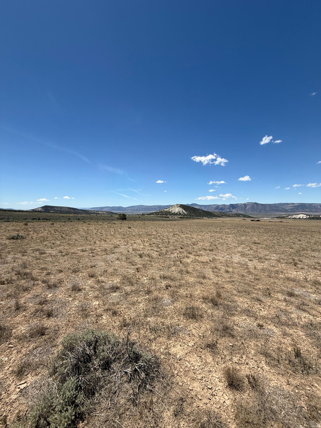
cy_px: 214
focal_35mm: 14
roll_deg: -0.1
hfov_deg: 85.7
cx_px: 160
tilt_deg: -0.4
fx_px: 173
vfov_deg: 102.1
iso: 50
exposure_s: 1/3460
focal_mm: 2.22
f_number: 2.2
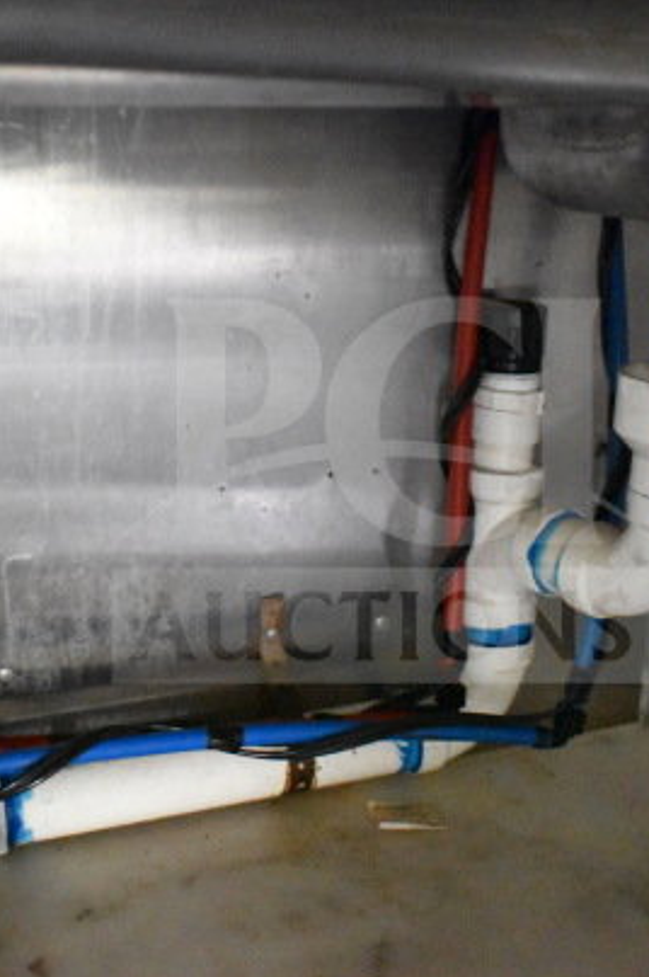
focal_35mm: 50
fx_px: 1354
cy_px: 491
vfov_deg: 39.6
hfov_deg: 26.9
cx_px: 383
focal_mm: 22
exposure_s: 1/40
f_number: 3.8
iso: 14400
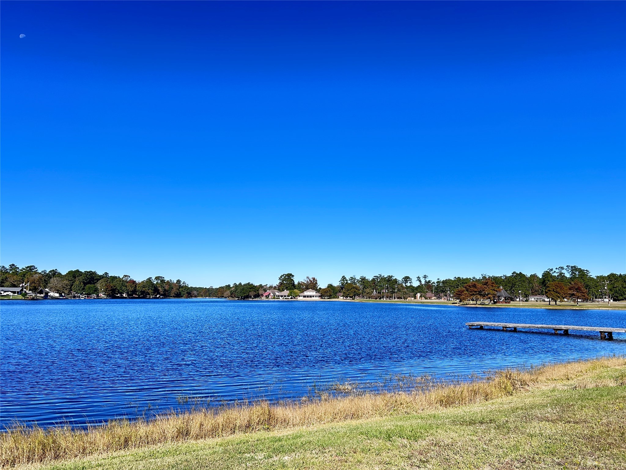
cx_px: 313
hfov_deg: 67.3
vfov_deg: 53.1
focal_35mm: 26
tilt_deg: +6.9
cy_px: 235
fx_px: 470
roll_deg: -0.8
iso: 50
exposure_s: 1/1934
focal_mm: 5.7
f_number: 1.5
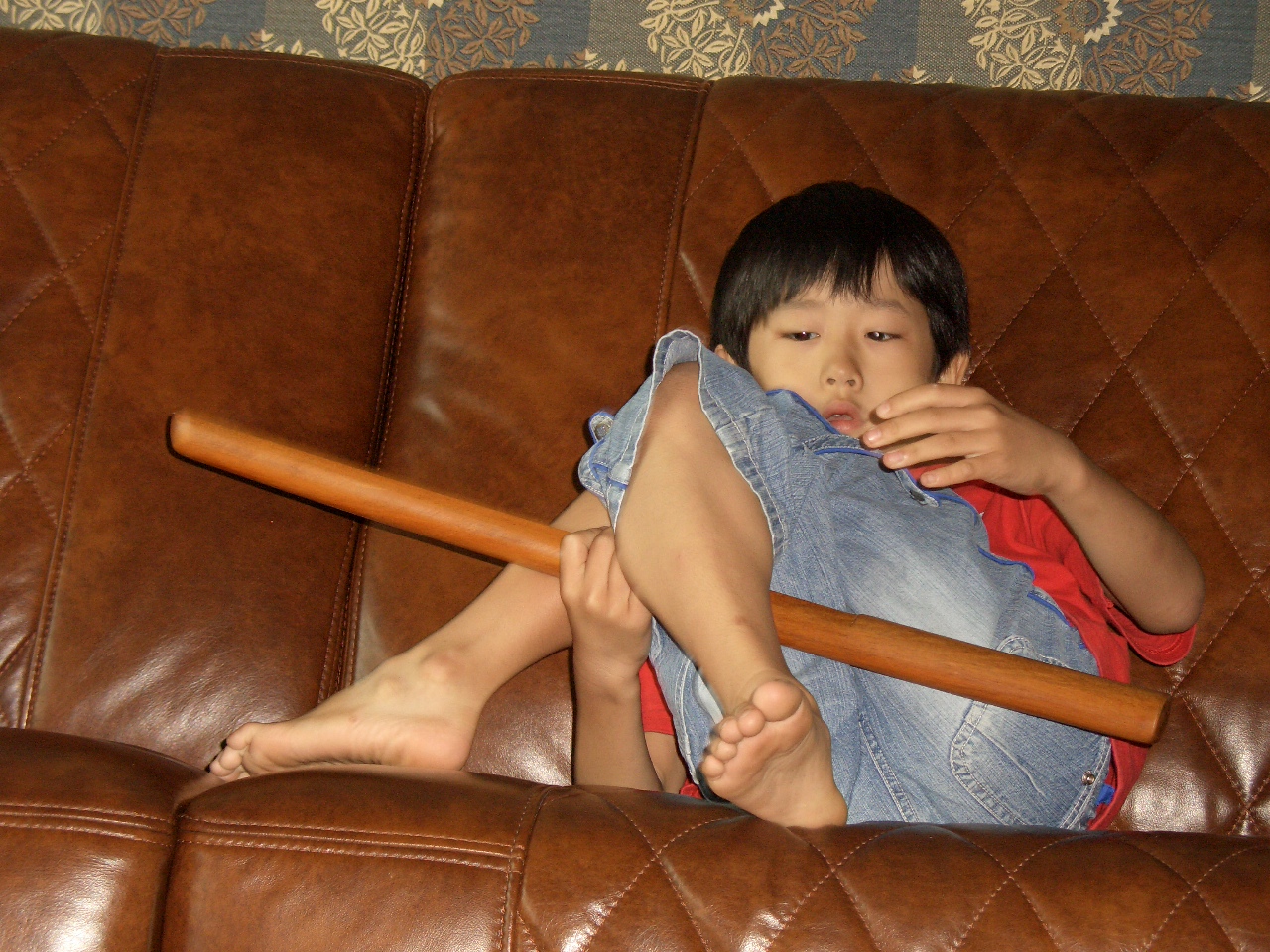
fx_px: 3632
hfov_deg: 19.8
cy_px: 476
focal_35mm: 99
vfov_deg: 14.9
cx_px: 635
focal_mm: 21.3
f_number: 3.8
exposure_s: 1/60
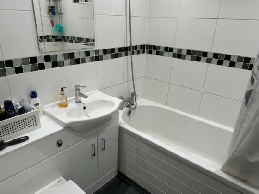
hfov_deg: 69.4
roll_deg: -1.5
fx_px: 187
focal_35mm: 25
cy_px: 99
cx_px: 126
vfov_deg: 54.9
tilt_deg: -22.2
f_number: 1.78
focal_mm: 6.76
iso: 64
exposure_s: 1/100
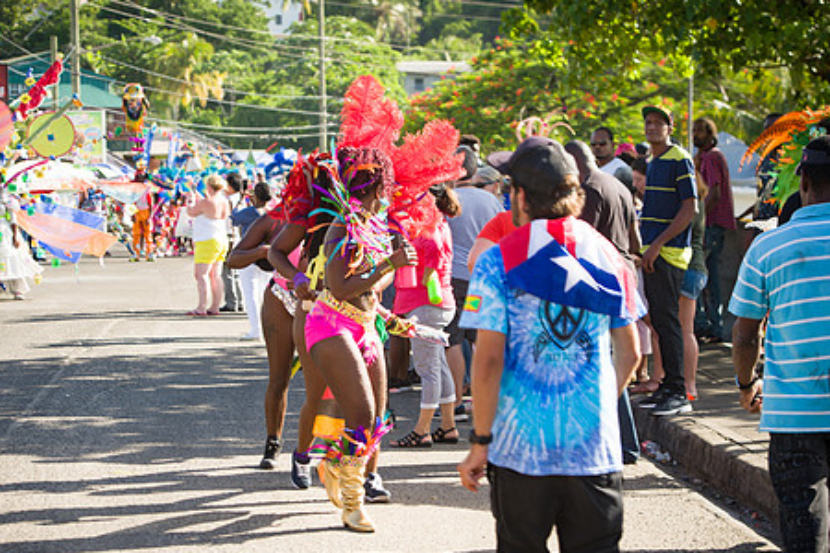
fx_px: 2375
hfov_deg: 19.8
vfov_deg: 13.3
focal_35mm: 103
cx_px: 378
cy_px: 321
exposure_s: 1/200
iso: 100
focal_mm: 80
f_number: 5.6
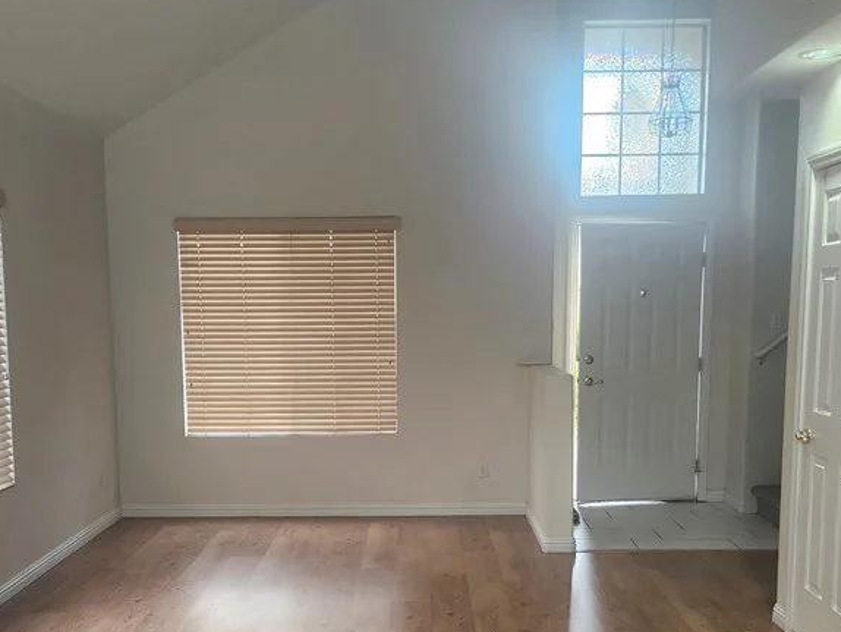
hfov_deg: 45.8
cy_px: 452
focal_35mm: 41
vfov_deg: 34.6
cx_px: 429
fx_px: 997
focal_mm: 5.54
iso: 250
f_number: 1.8
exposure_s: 1/120
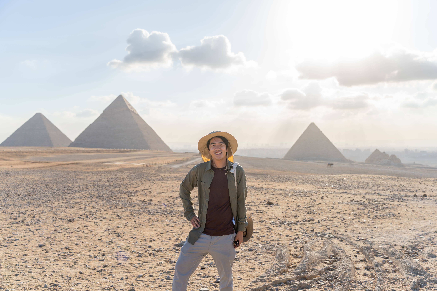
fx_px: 473
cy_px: 146
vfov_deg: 34.2
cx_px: 218
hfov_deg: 49.6
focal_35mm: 39
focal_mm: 39
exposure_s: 1/800
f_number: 4
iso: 100
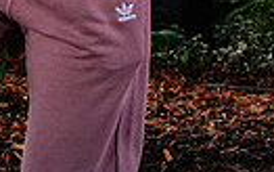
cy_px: -197
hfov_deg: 8.6
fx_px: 1748
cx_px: -205
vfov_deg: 5.5
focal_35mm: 234
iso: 800
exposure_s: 1/400
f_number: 3.6
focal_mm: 32.1
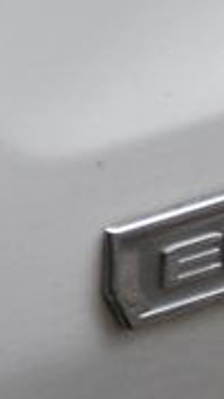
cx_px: 352
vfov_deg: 2.0
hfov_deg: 1.1
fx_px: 11351
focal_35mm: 1074
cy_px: 156
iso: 800
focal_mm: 190
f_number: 5.3
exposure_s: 1/500
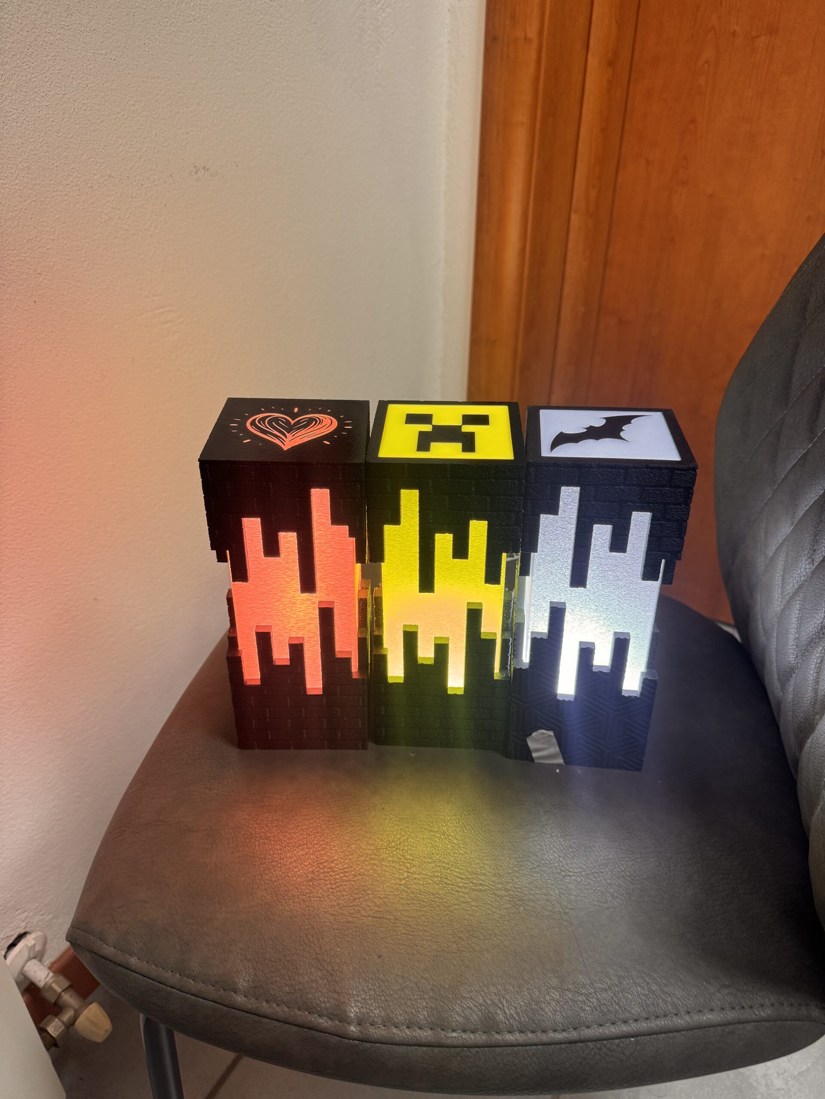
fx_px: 763
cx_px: 412
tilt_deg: -28.9
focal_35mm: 24
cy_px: 550
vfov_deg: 71.6
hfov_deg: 56.8
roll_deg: -0.1
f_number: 1.78
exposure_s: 1/100
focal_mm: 6.76
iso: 125
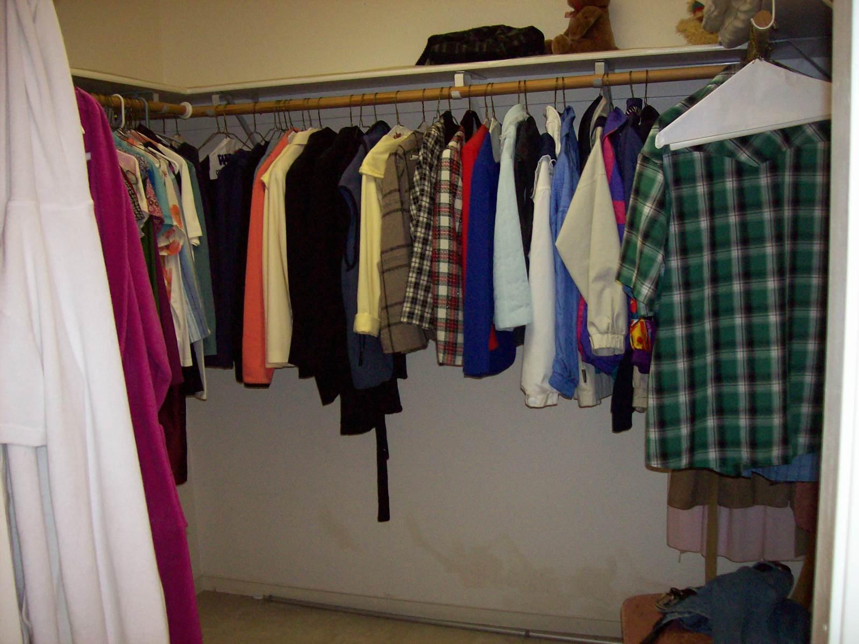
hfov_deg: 51.4
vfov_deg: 39.7
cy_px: 322
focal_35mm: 36
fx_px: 893
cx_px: 430
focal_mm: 6
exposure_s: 1/64
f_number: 2.7
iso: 140
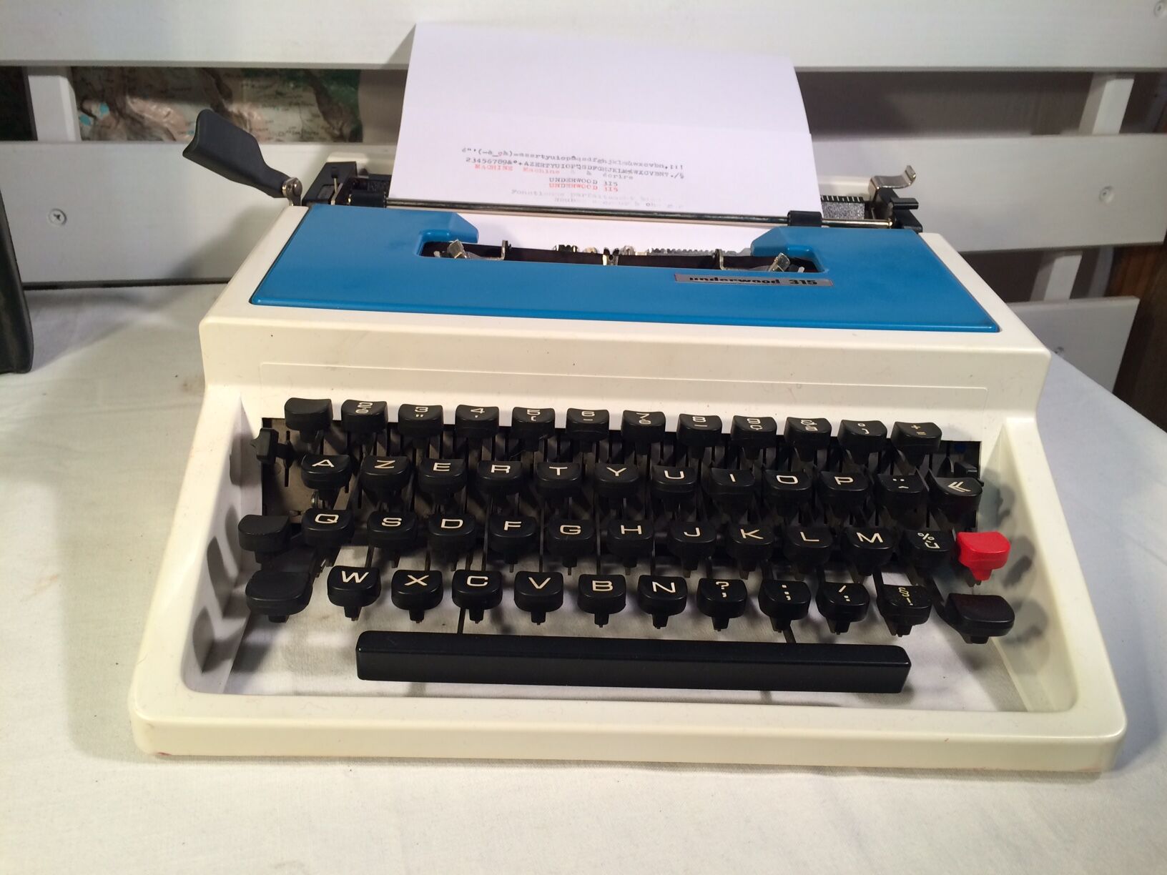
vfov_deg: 48.2
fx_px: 978
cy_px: 438
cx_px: 584
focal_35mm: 29
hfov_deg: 61.7
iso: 32
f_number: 2.2
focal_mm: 4.15
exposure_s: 1/33
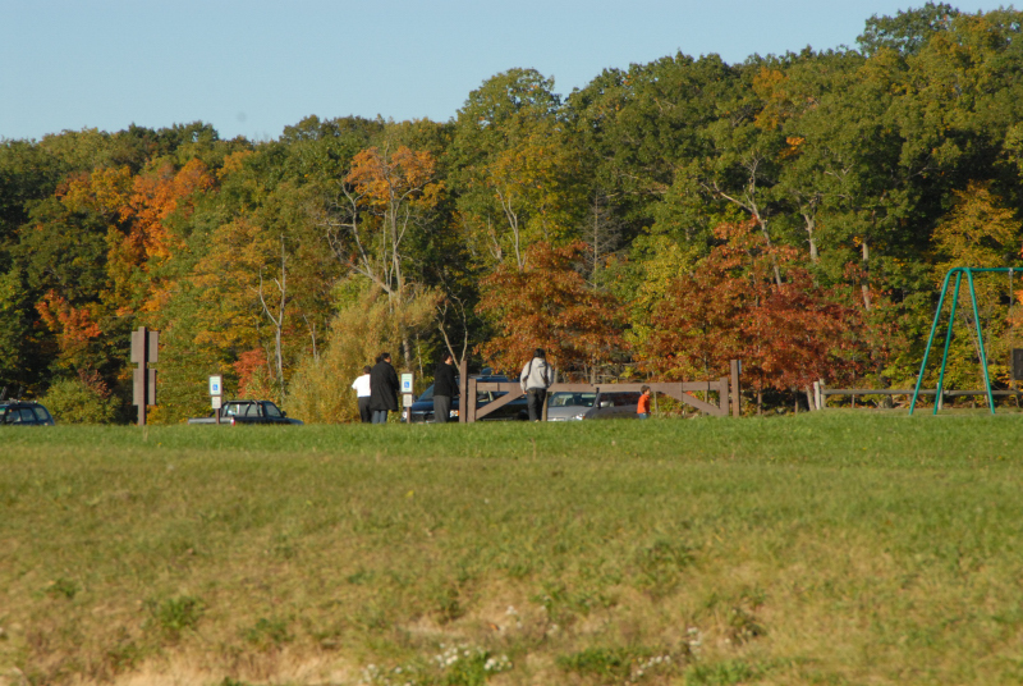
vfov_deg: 7.7
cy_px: 343
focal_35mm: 180
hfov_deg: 11.4
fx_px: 5122
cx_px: 512
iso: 800
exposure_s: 1/640
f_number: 13
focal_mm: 120
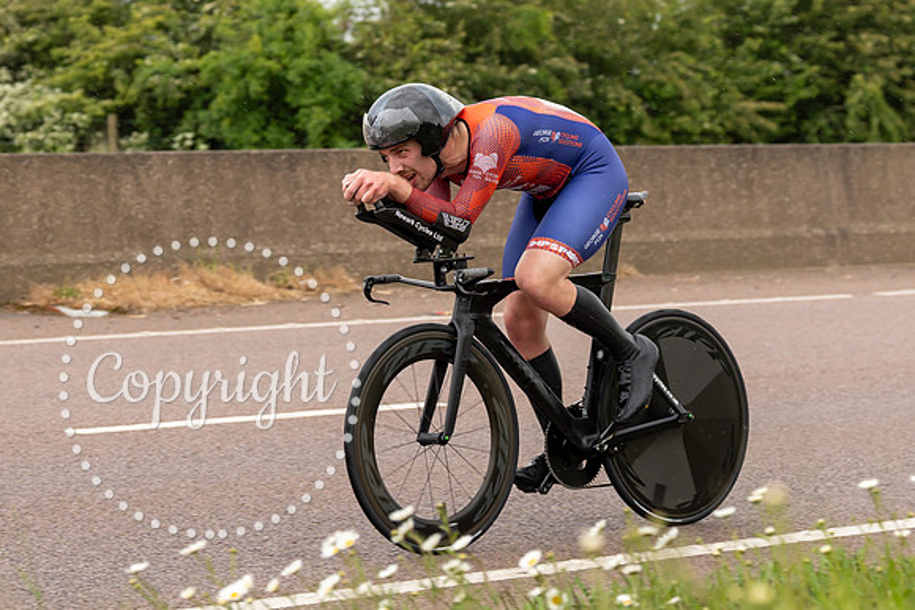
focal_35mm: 128
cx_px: 413
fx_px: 3257
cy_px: 180
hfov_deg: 16.0
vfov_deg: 10.7
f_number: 3.5
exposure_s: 1/1000
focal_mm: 70
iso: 400
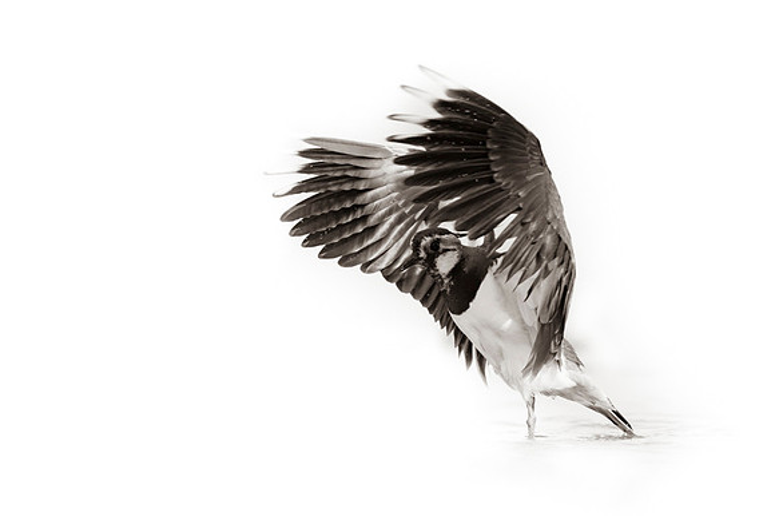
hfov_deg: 1.8
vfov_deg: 1.2
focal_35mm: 1170
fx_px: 25181
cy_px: 371
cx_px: 472
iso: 200
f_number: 5.6
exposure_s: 1/2000
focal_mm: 700
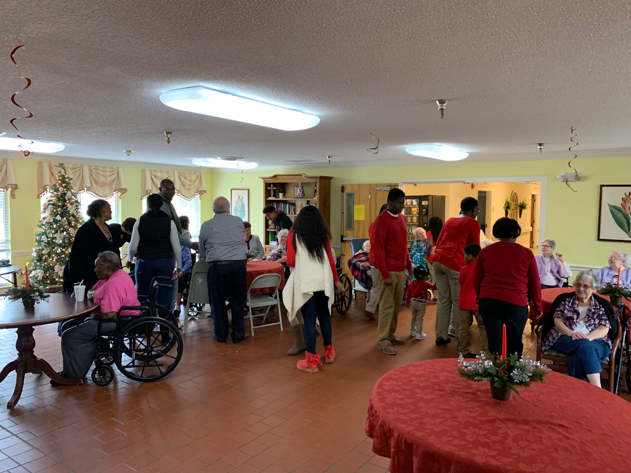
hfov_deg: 67.3
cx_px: 316
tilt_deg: -2.8
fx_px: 474
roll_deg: -1.5
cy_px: 236
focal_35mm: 26
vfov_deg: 53.1
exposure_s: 1/60
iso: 320
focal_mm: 4.25
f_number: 1.8
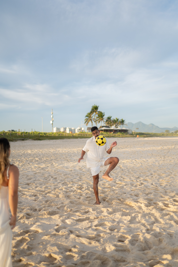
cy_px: 134
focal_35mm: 35
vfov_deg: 54.4
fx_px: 260
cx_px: 89
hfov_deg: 37.9
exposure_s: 1/2000
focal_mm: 35
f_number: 1.4
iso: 80
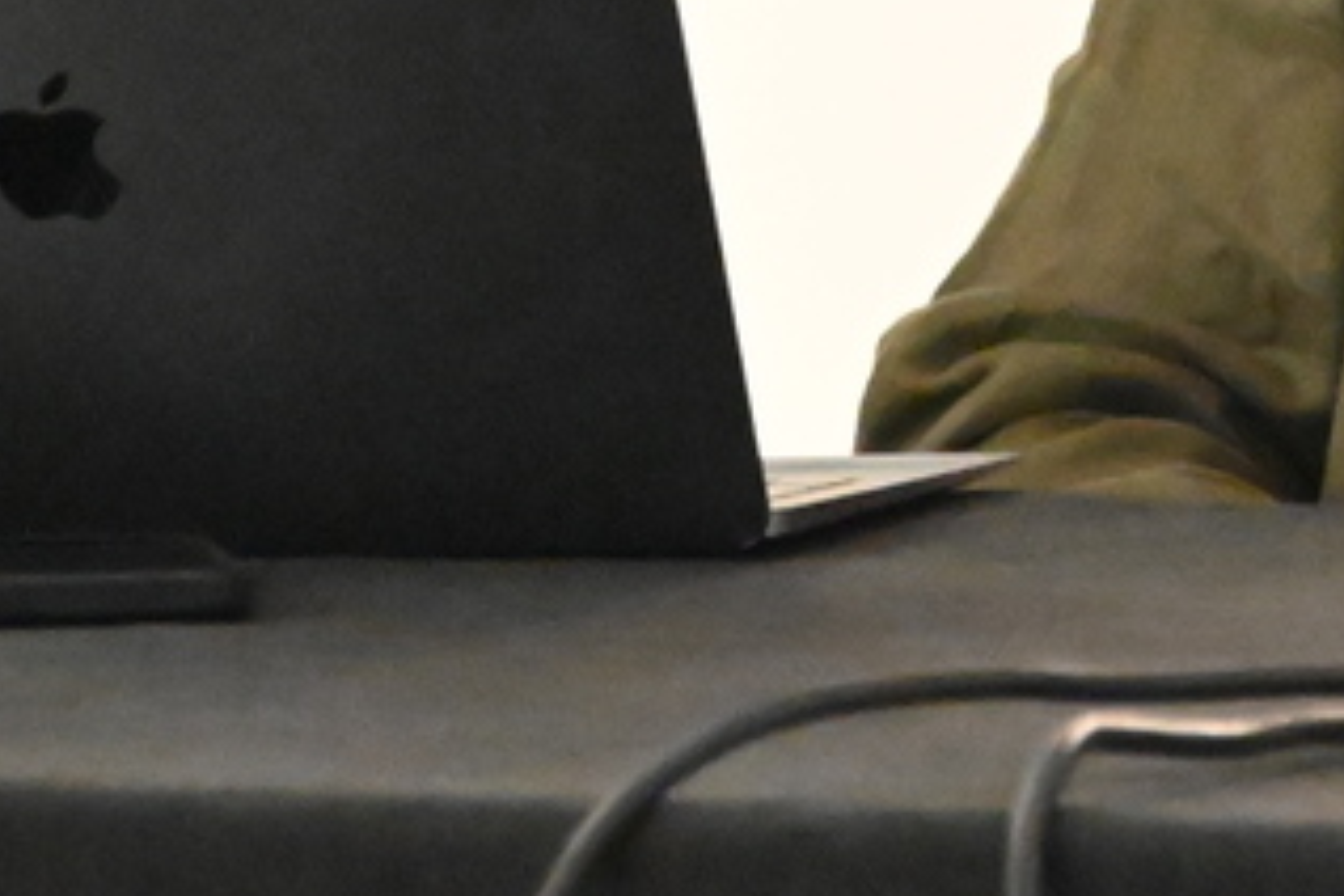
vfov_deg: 2.1
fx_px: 24003
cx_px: 1086
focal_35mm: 643
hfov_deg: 3.2
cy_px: -258
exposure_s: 1/50
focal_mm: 98
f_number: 5.6
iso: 12800
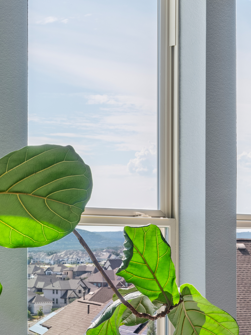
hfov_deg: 13.8
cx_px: 338
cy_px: 275
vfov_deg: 18.9
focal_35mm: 103
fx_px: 996
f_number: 13
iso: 400
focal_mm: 45
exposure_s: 1/6
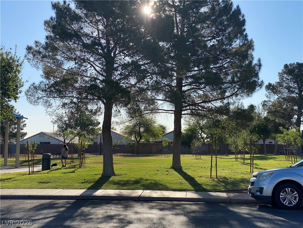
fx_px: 455
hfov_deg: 36.8
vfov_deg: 28.0
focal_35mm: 52
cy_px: 114
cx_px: 152
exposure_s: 1/1453
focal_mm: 6
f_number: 2
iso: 20
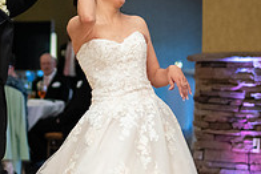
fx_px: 1030
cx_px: 1
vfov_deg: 9.7
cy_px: 121
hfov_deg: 14.2
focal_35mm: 142
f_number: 1.2
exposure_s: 1/320
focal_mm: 35
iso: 2000
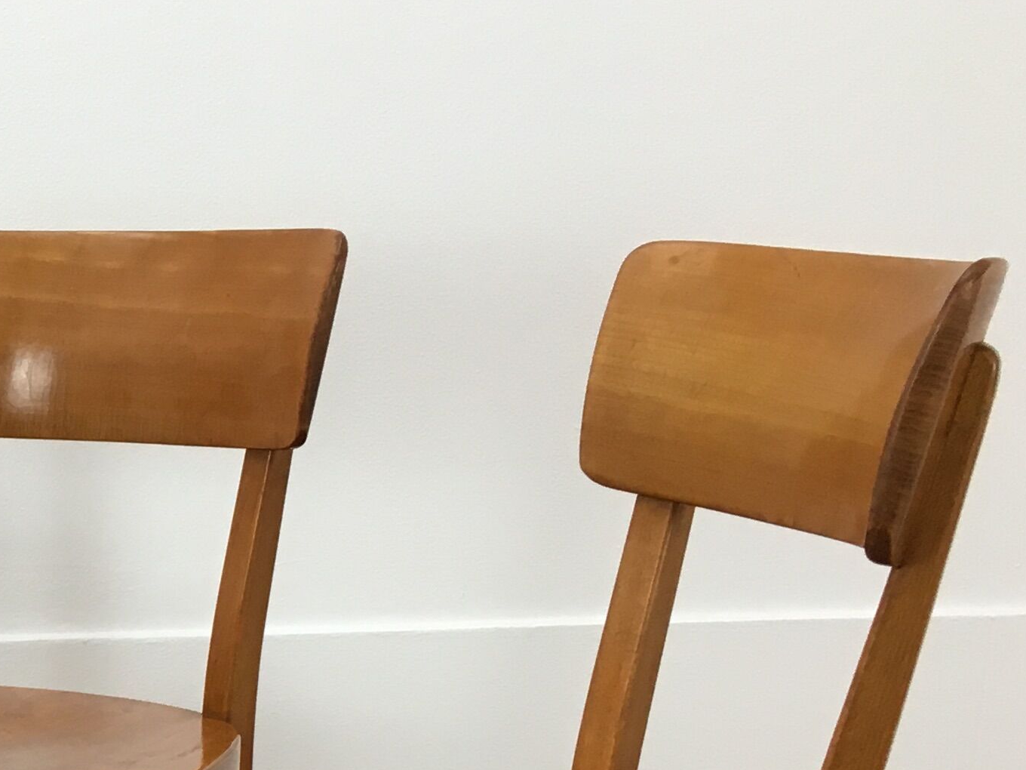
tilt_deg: -19.1
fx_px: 2549
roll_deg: +1.7
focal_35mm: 86
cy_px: 1001
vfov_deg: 16.3
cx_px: -382
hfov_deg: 20.4
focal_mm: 4.15
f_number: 2.2
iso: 32
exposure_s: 1/33
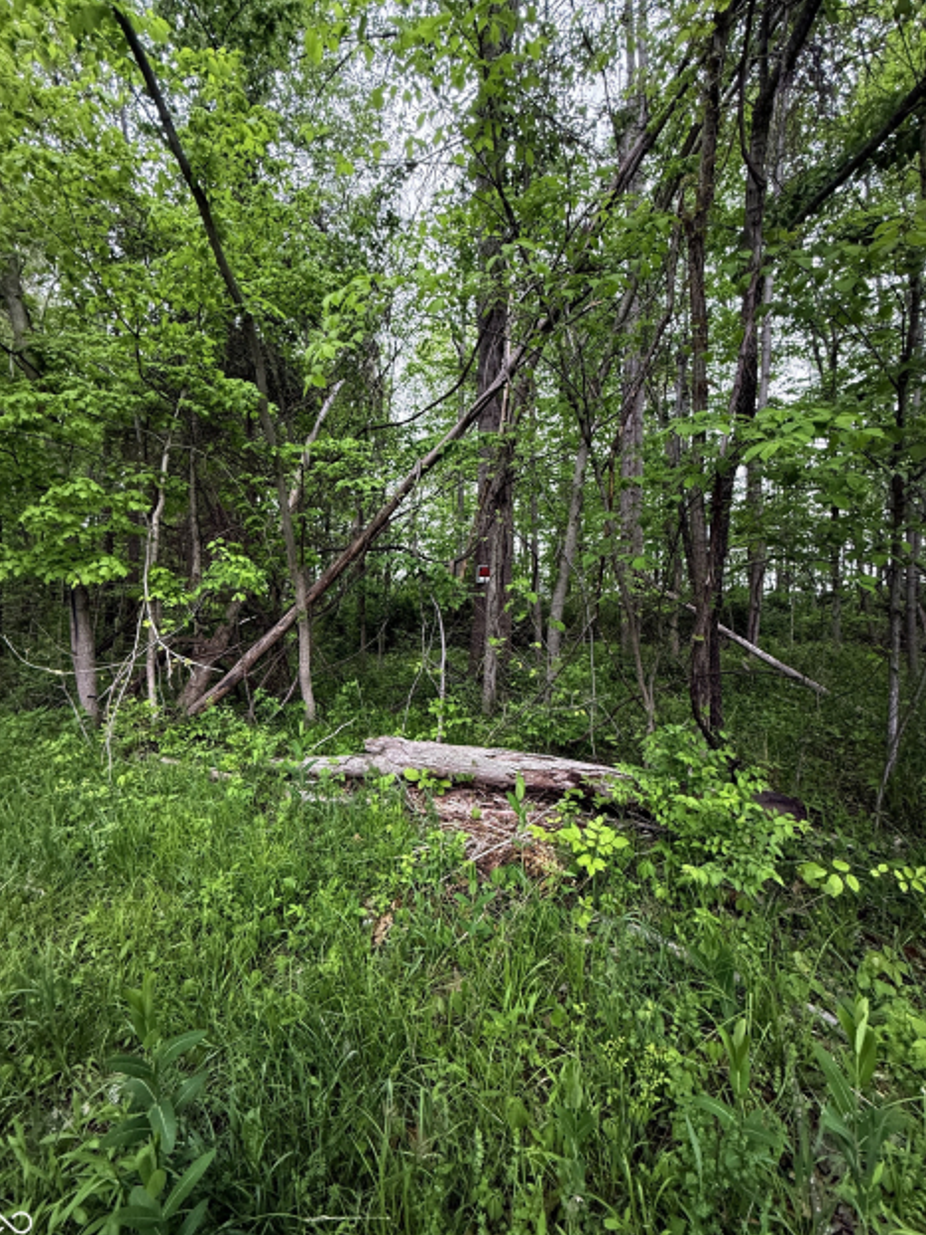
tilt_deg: +4.6
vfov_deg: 98.2
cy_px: 602
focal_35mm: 15
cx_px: 452
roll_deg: +1.3
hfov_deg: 81.7
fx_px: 535
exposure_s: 1/99
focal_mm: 2.22
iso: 200
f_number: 2.2
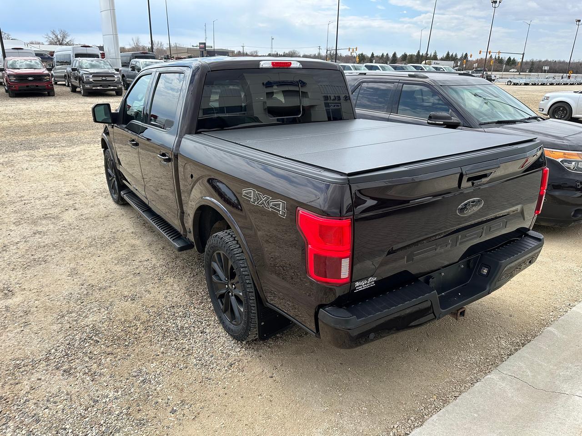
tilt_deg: -20.6
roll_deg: -1.6
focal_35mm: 24
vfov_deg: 56.8
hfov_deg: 71.6
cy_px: 218
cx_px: 291
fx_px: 404
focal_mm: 6.86
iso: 80
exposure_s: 1/2469
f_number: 1.78
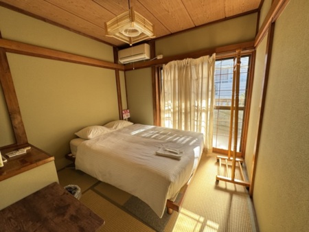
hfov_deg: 102.0
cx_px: 154
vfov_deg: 85.7
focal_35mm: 14
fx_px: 125
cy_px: 116
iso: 125
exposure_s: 1/99
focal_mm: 2.22
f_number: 2.2
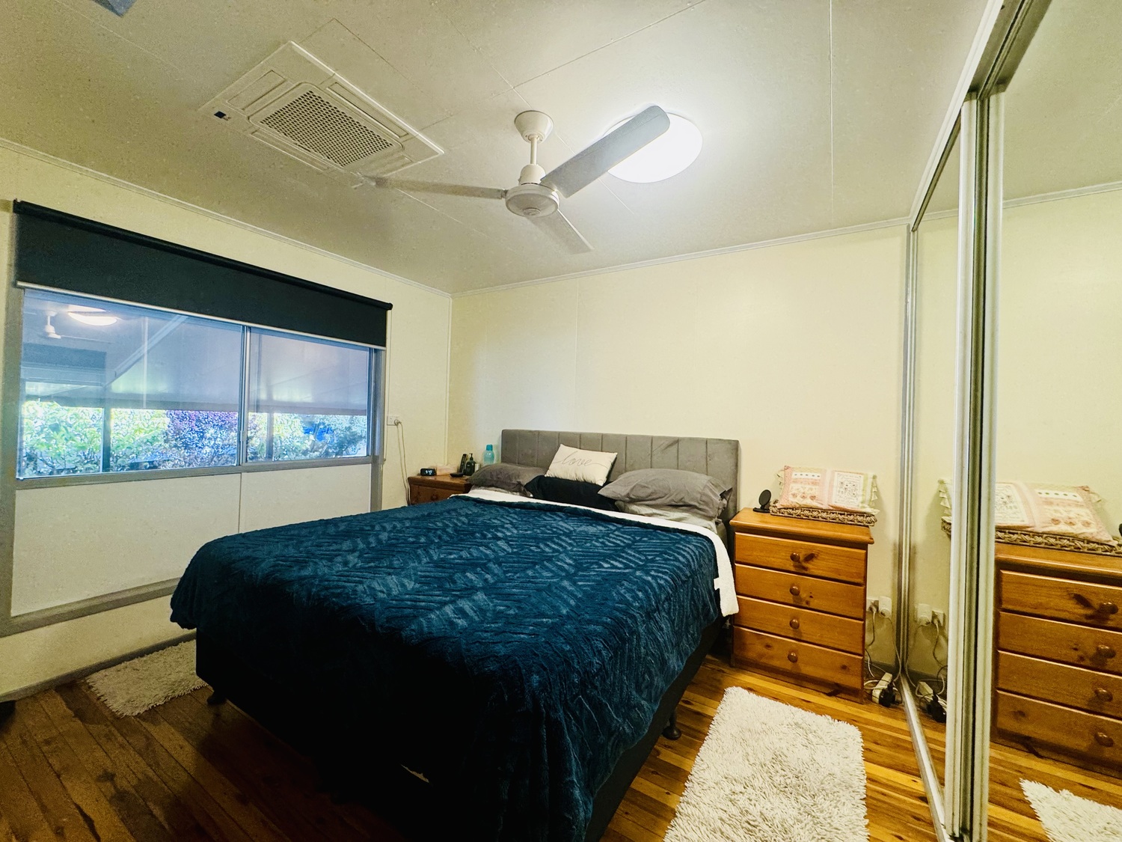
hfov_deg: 102.1
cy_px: 421
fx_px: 454
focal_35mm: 14
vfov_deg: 85.7
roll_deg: -1.6
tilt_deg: -0.7
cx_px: 561
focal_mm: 2.22
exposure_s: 1/50
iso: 160
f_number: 2.2
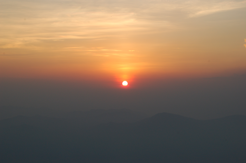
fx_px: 563
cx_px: 123
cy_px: 82
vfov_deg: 16.5
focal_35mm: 82
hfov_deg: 24.6
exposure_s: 1/250
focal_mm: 55
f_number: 10
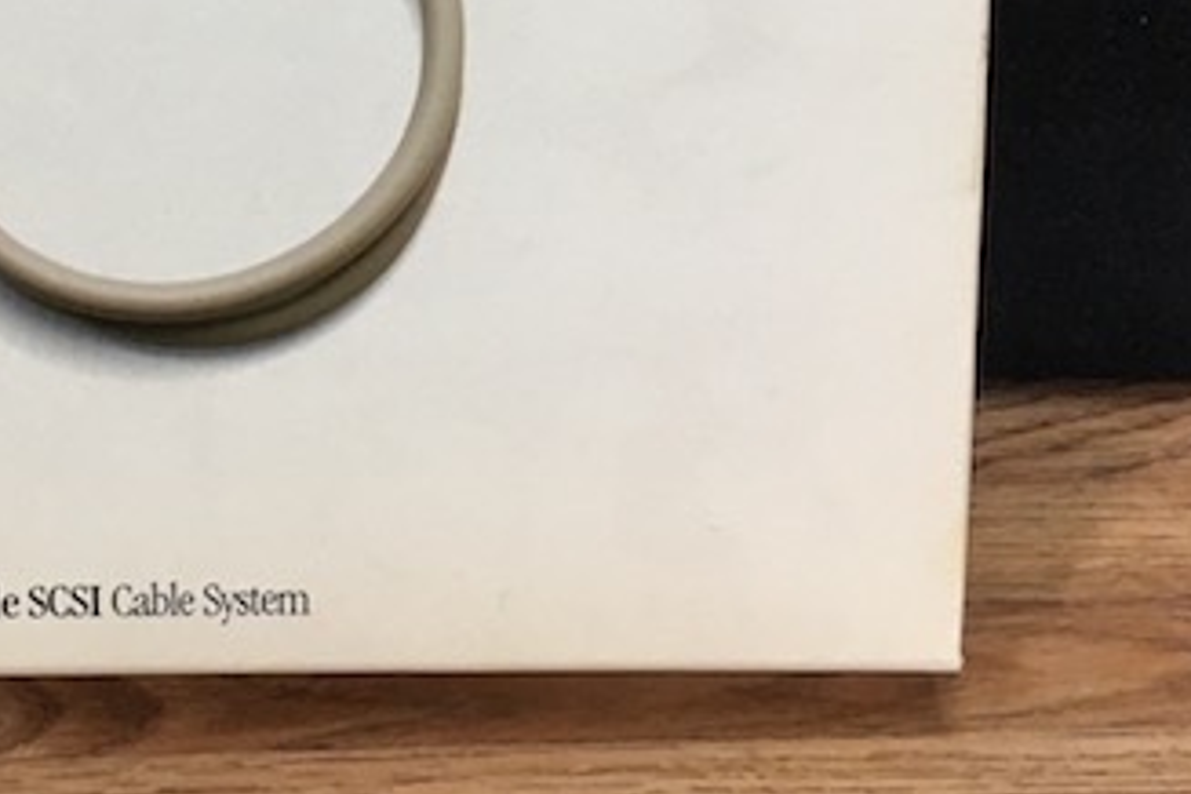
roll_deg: +1.9
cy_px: -188
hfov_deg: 23.8
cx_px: 109
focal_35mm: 83
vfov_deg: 15.8
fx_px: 2746
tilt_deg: -27.8
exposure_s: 1/30
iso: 32
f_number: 2.2
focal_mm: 4.15
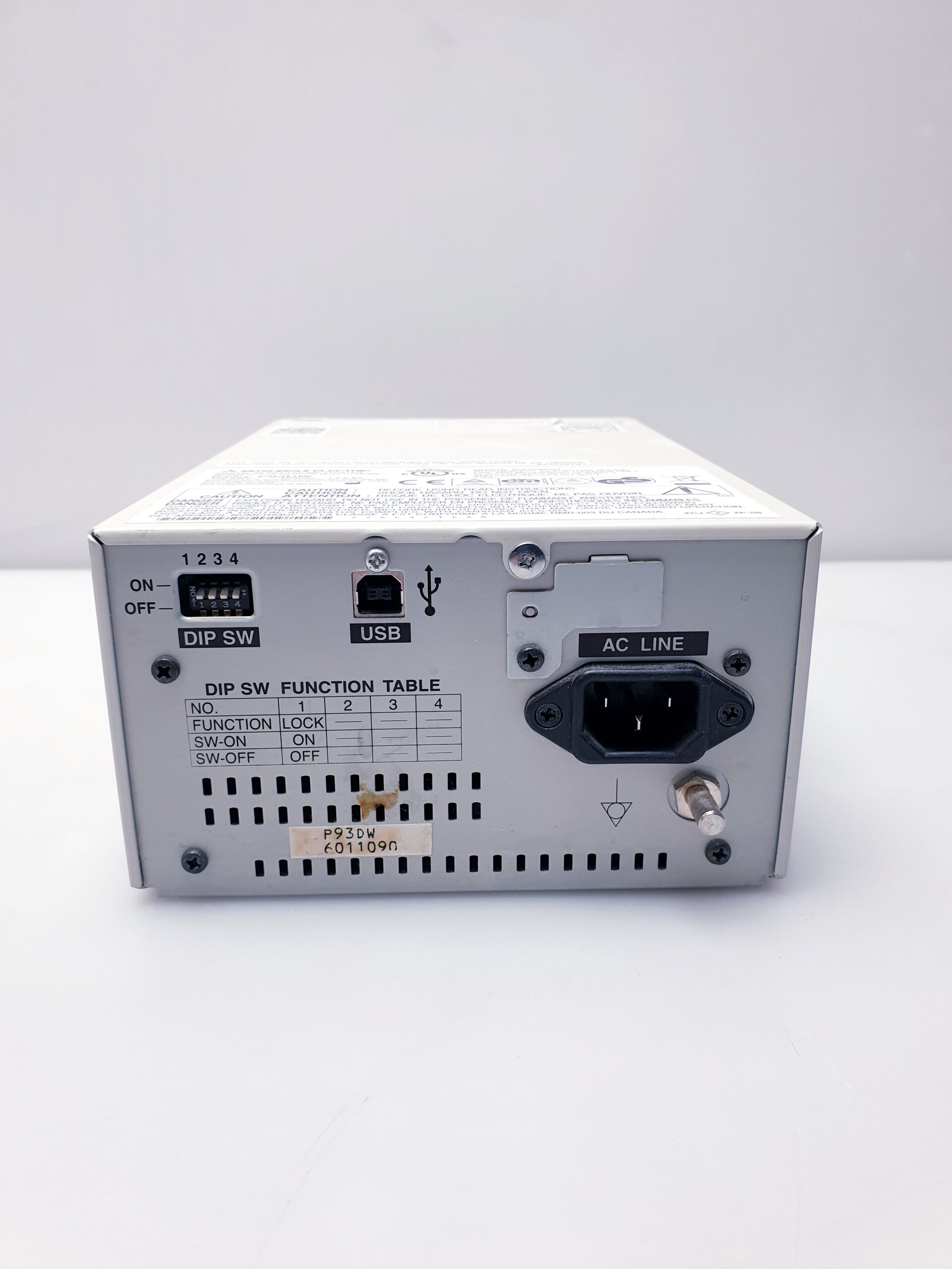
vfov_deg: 67.3
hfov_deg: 53.1
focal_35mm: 26
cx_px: 476
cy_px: 634
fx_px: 953
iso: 80
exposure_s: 1/100
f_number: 2.4
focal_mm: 4.3
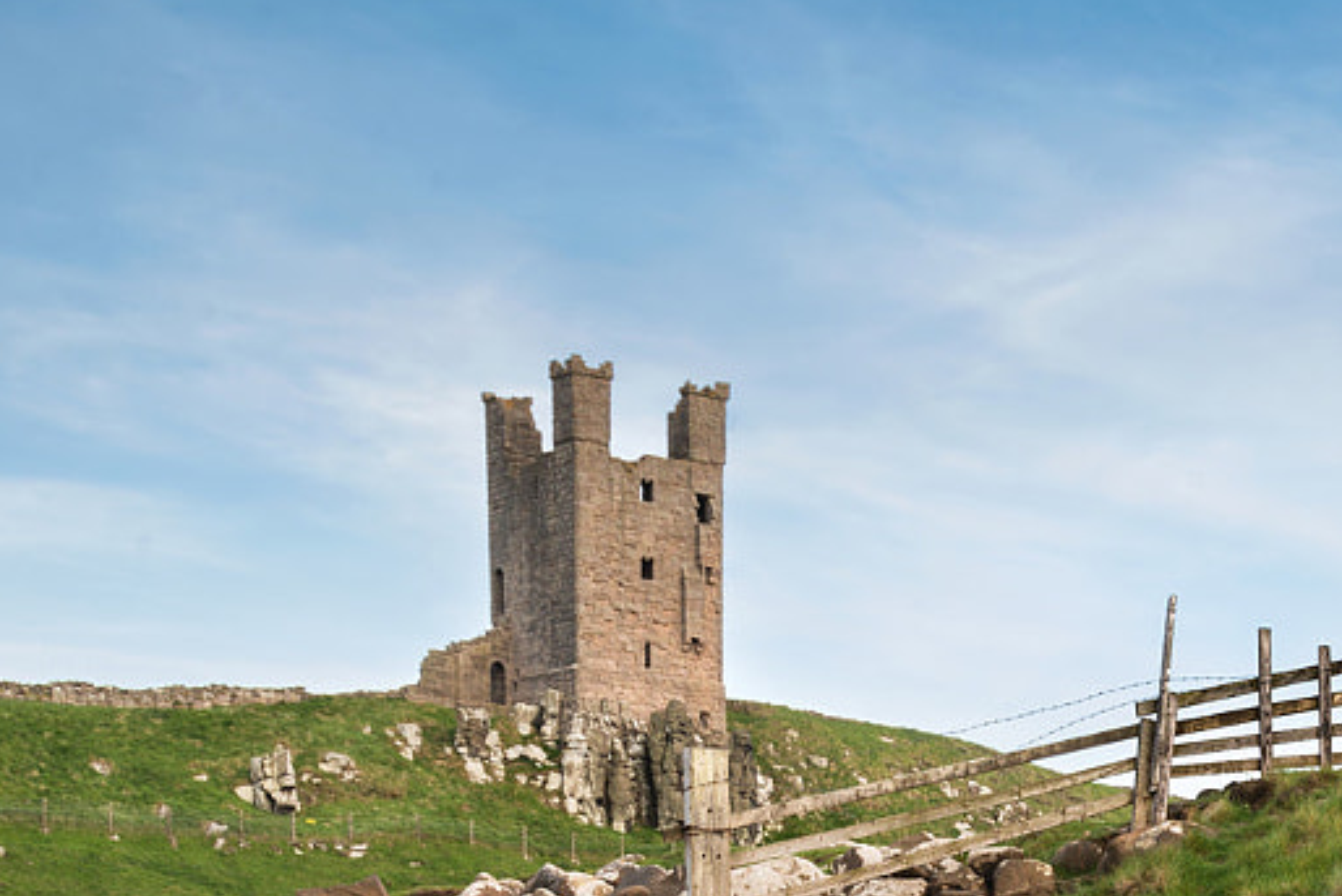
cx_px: 1603
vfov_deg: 12.1
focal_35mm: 109
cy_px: 1277
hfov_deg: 17.9
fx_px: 4064
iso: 100
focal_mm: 35
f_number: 16
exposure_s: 1/8
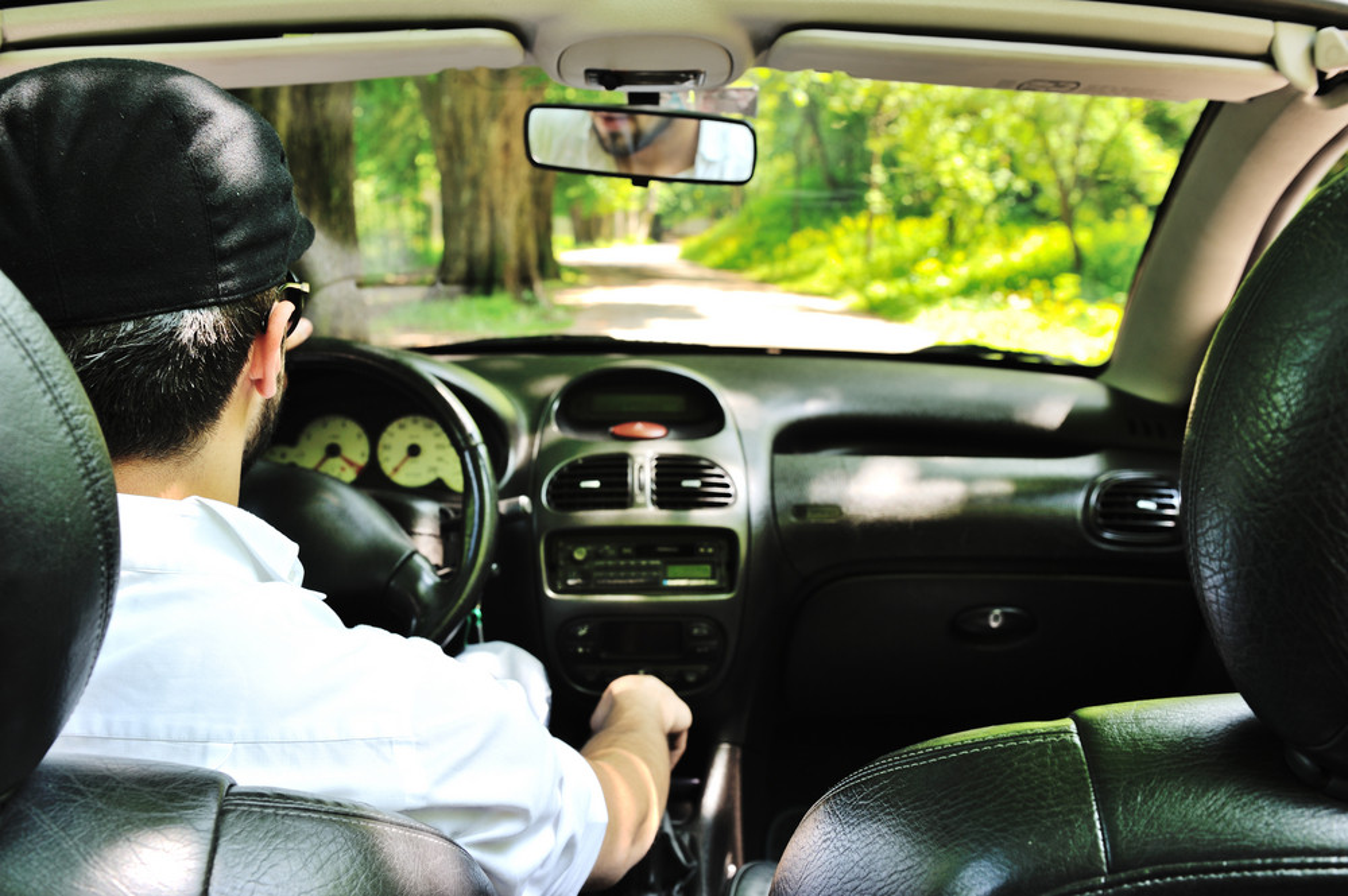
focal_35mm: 38
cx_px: 674
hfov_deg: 50.7
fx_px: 1422
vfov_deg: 35.0
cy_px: 448
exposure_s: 1/25
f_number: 7.1
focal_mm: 38
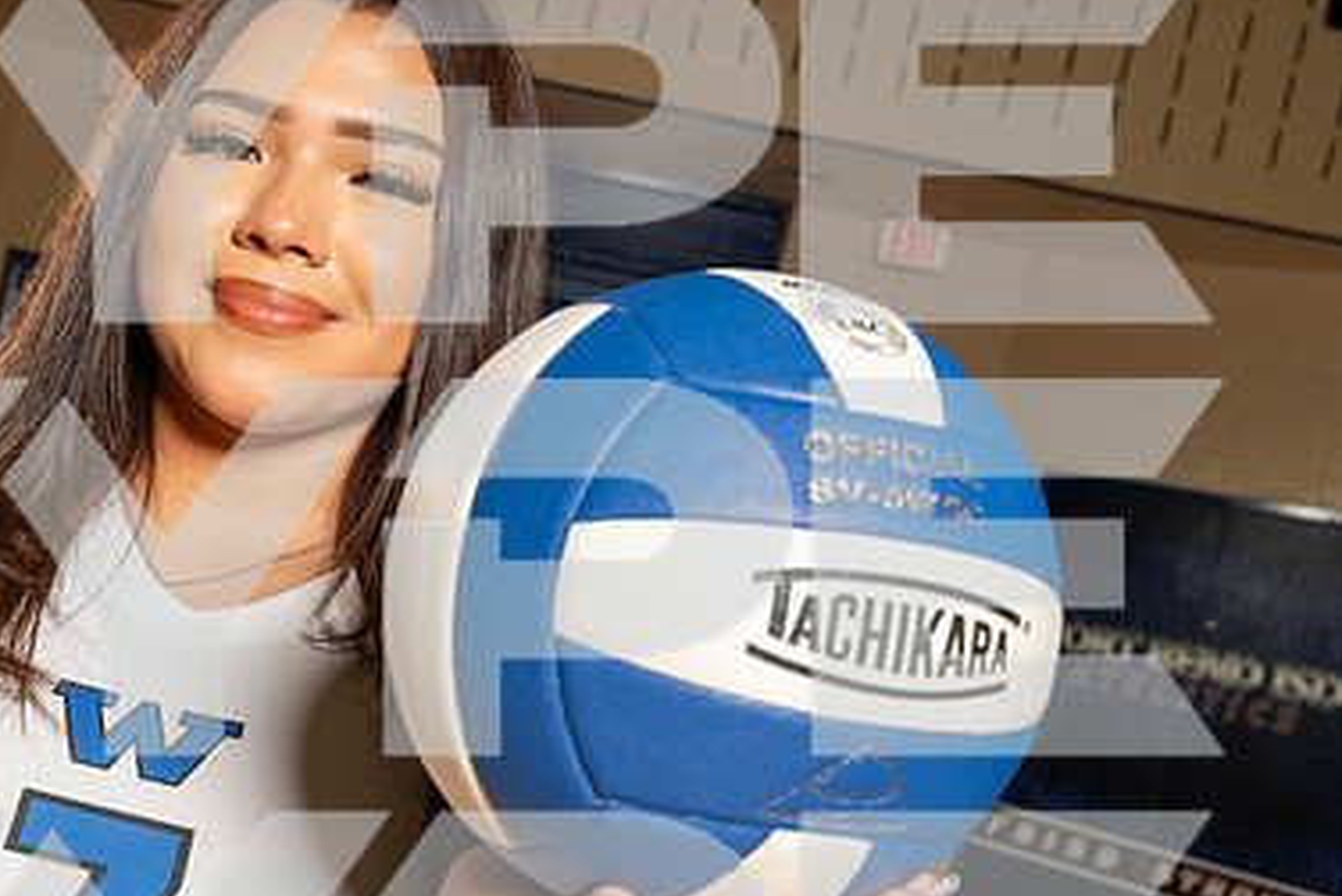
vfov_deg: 23.7
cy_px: 569
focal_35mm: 57
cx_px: 314
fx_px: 2126
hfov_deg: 34.2
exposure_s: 1/250
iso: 500
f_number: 8
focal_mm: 37
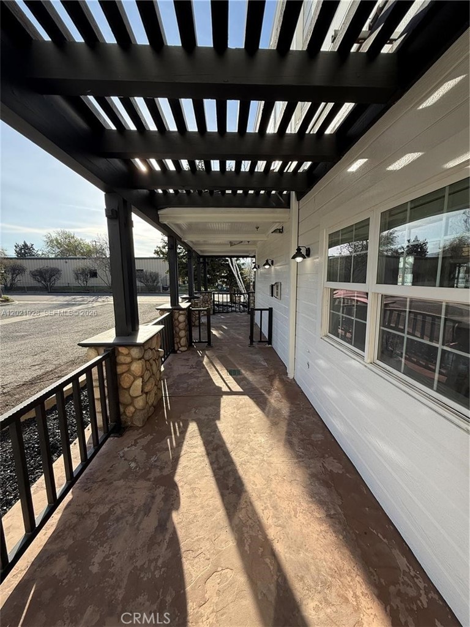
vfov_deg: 102.1
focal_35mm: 14
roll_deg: +0.0
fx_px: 253
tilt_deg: -6.2
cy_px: 314
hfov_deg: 85.7
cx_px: 235
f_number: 2.2
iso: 64
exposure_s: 1/686
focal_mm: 2.22
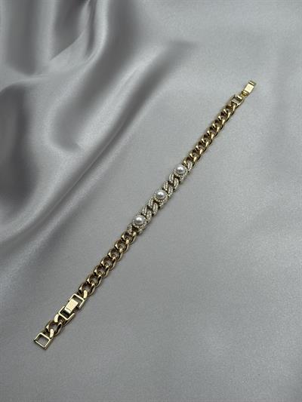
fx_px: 558
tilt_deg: -62.7
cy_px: 201
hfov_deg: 30.3
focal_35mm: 48
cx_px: 151
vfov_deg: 39.6
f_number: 1.78
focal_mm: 6.76
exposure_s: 1/1642
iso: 64
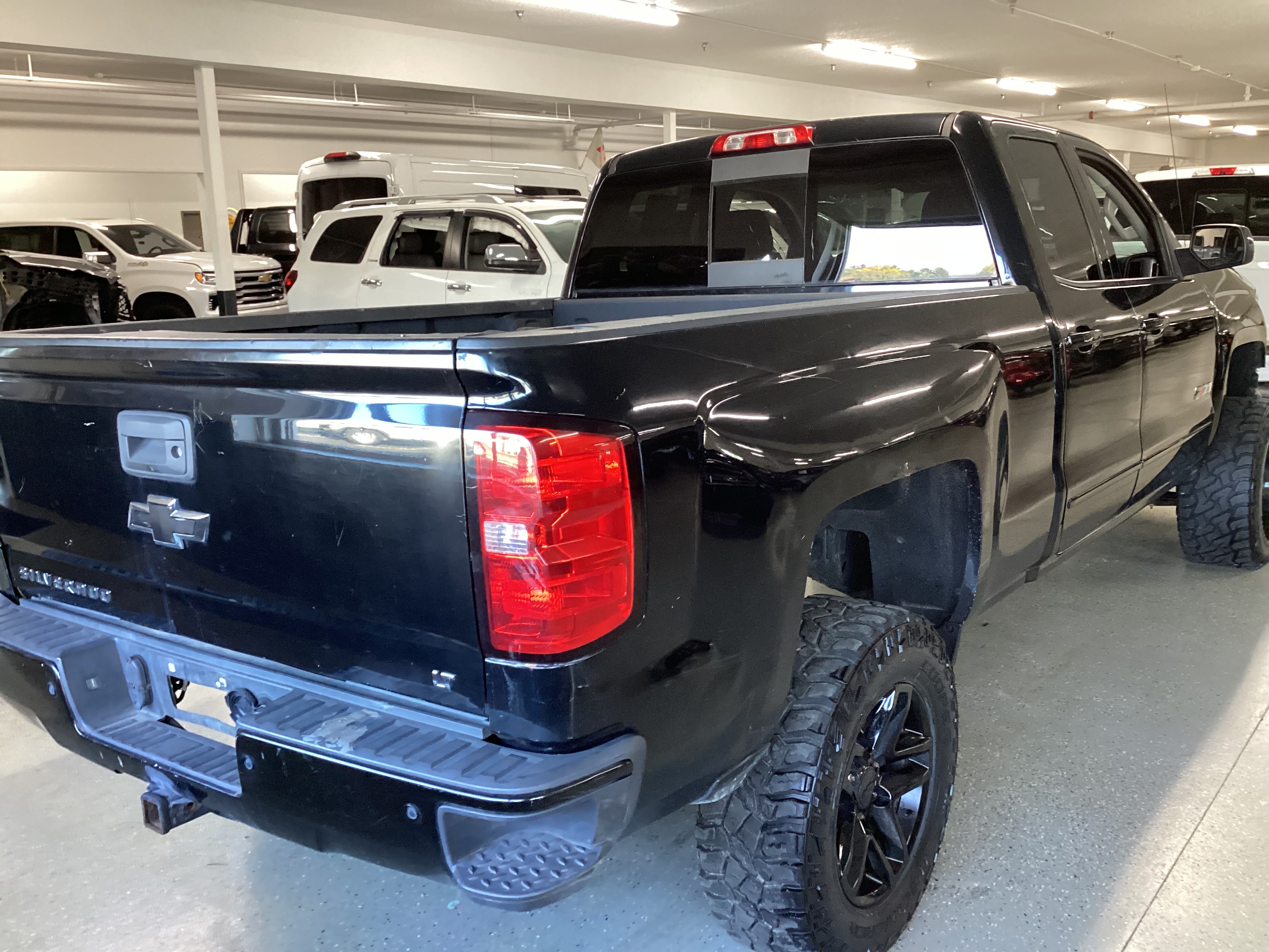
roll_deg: +1.2
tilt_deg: -13.1
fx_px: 1136
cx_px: 634
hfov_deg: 58.4
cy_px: 476
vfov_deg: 45.4
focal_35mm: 31
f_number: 2.4
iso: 250
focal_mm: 3.3
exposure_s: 1/60
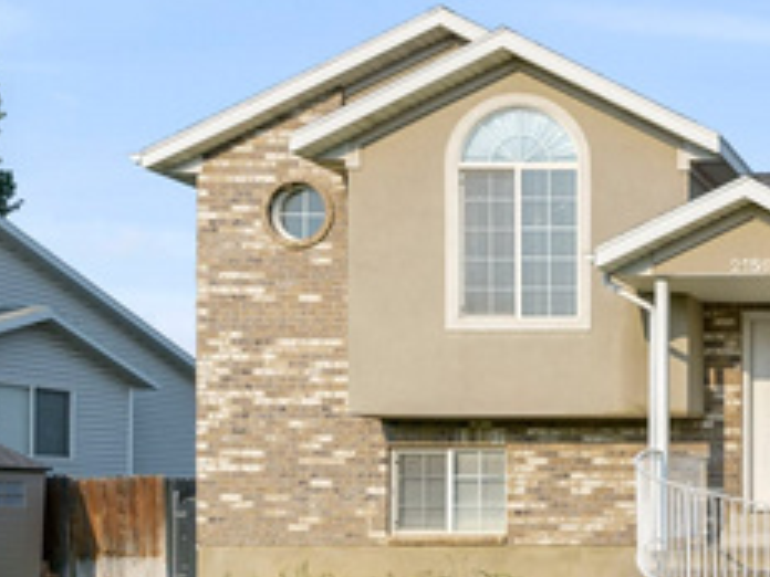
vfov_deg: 26.8
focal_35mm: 53
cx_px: 1042
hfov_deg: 28.5
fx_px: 1179
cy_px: 489
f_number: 8
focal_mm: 20
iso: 64
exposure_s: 1/200
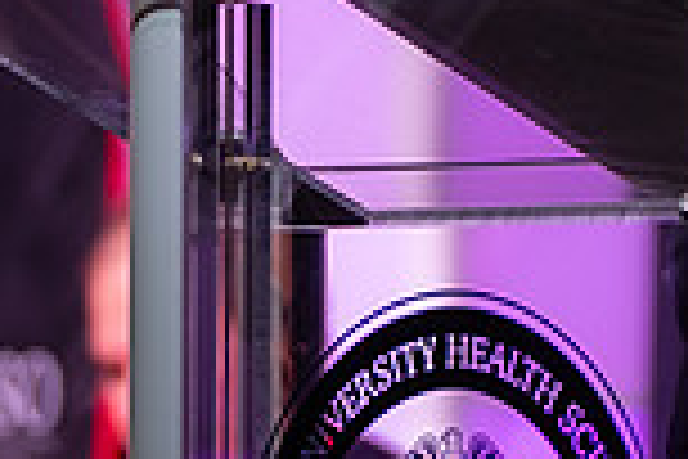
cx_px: 616
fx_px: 14332
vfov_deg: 1.8
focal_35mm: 750
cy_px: -314
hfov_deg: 2.7
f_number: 2.8
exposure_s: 1/160
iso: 200
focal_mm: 145
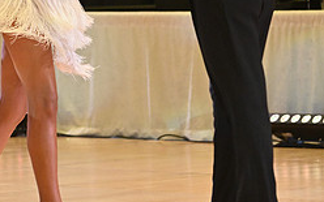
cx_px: 104
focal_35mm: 369
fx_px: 3258
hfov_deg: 5.7
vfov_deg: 3.6
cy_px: -57
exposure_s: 1/400
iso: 4000
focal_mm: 155
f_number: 5.6
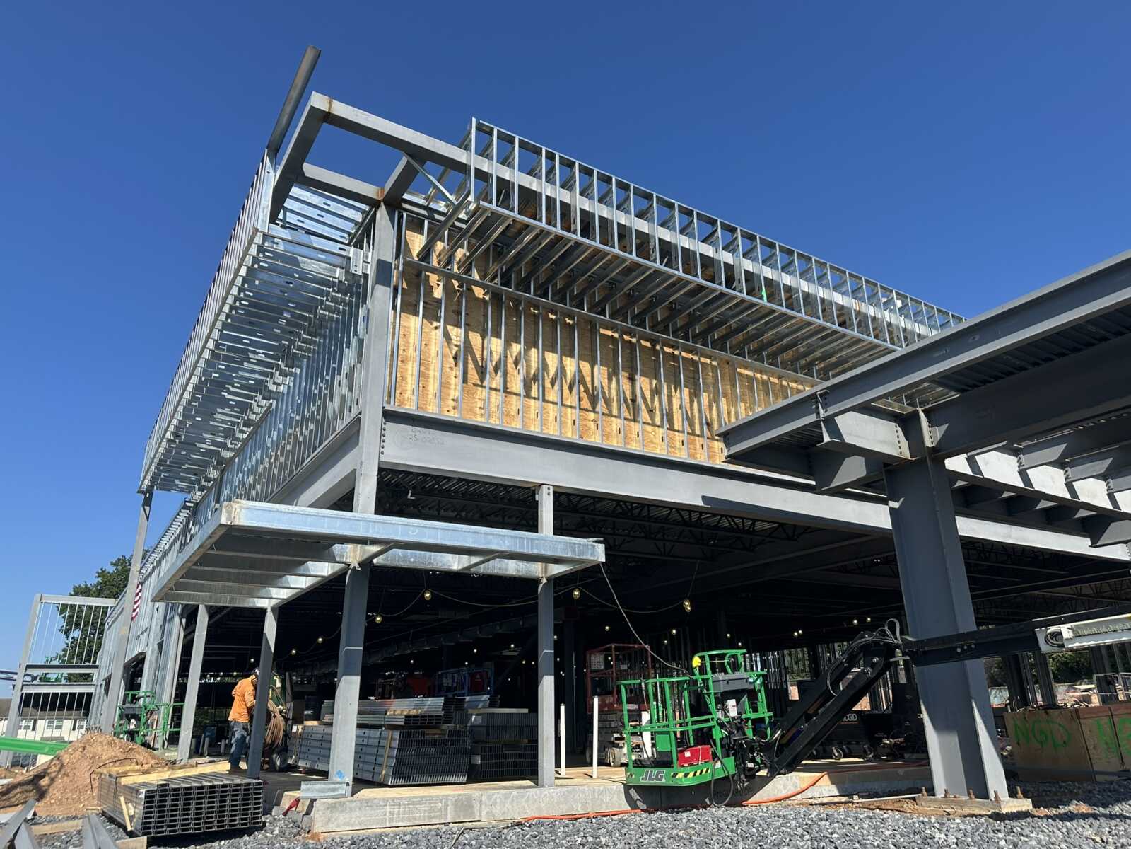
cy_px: 424
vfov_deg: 56.8
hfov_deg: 71.6
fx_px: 784
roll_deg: +1.1
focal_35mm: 24
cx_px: 566
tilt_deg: +20.6
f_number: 1.78
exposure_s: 1/3861
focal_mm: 6.86
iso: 80
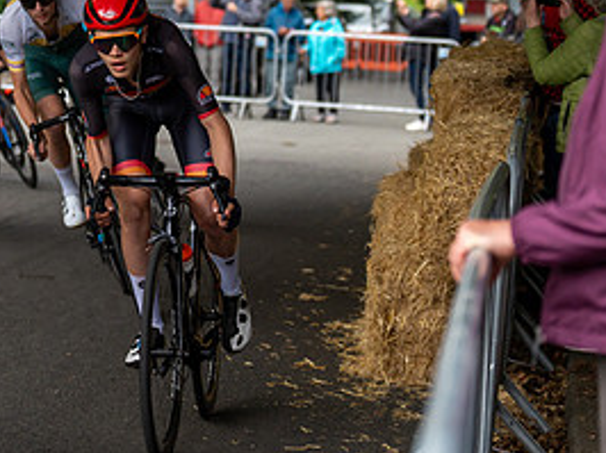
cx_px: 132
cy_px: 47
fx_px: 2571
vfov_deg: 10.0
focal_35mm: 147
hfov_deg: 13.4
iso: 400
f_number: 2.8
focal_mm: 70
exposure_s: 1/800
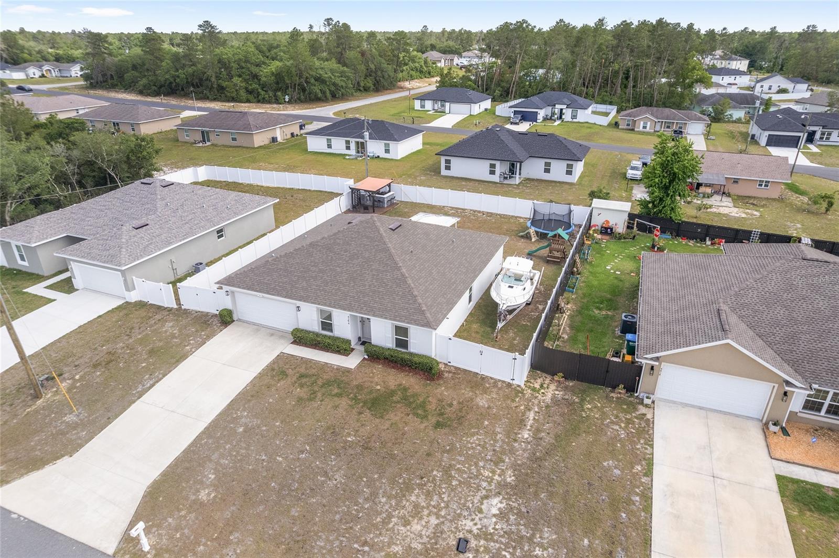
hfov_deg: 78.6
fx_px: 512
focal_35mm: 22
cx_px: 420
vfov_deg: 57.2
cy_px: 279
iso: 140
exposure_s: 1/1500
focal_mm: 8.38
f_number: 2.8
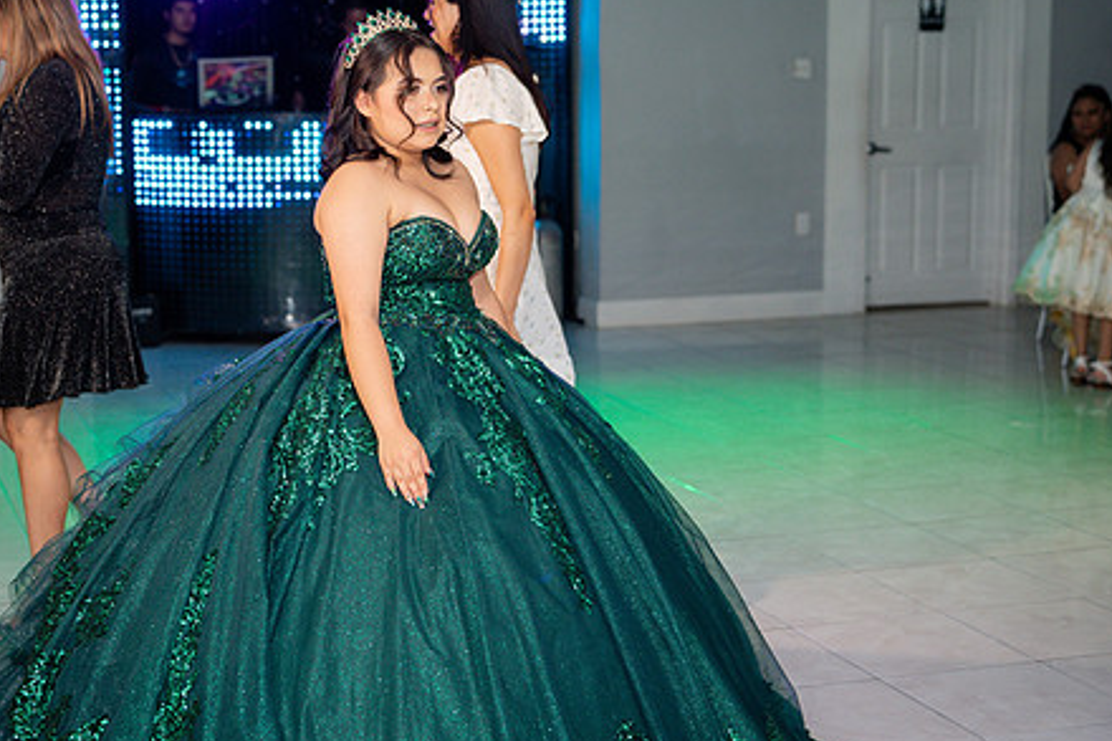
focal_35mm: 62
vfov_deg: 21.9
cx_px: 404
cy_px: 315
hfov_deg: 32.2
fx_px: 1914
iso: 800
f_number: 2.8
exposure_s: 1/250
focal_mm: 47
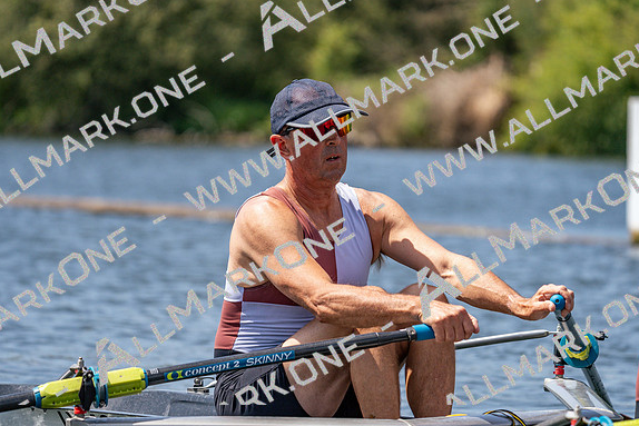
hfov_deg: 7.7
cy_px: 214
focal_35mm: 269
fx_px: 4776
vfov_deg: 5.1
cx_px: 322
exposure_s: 1/2000
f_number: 5.6
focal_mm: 266
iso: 320
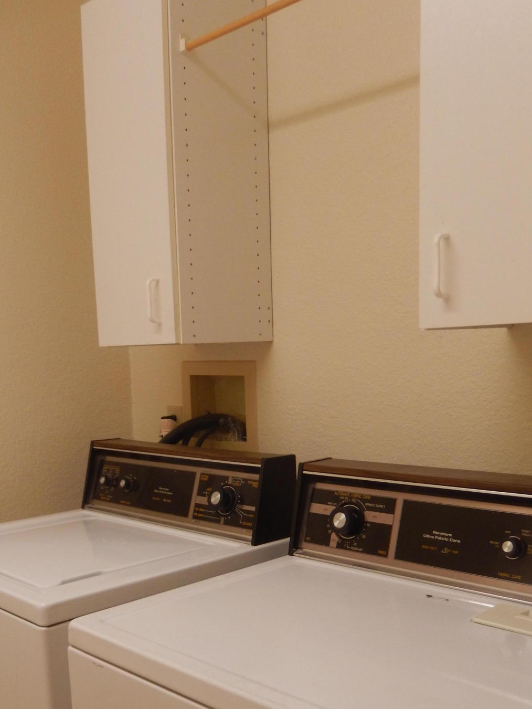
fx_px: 758
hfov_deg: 38.6
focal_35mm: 37
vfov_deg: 49.3
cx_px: 233
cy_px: 472
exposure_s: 1/30
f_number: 3.4
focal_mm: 4.5
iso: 200
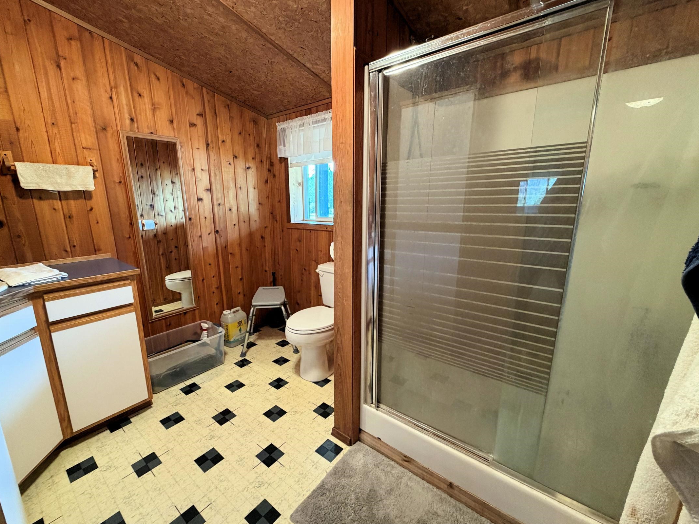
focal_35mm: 15
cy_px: 264
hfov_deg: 98.0
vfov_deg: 81.7
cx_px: 326
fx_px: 303
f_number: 2.2
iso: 250
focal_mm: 2.22
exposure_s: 1/60
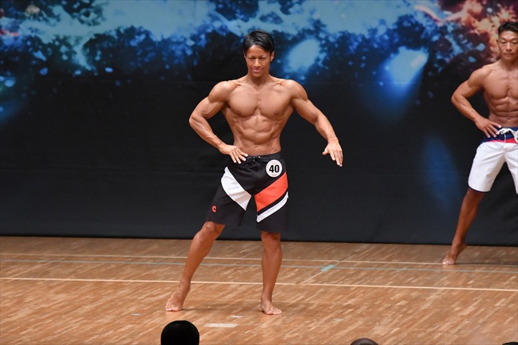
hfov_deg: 7.2
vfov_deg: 4.8
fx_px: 4099
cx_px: 259
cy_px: 172
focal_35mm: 285
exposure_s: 1/400
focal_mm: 190
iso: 6400
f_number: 5.6
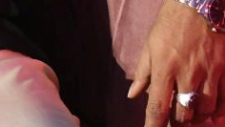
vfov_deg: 3.6
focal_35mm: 331
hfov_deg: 6.0
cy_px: -152
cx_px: -488
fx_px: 1976
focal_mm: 46
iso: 5000
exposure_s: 1/125
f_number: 5.6
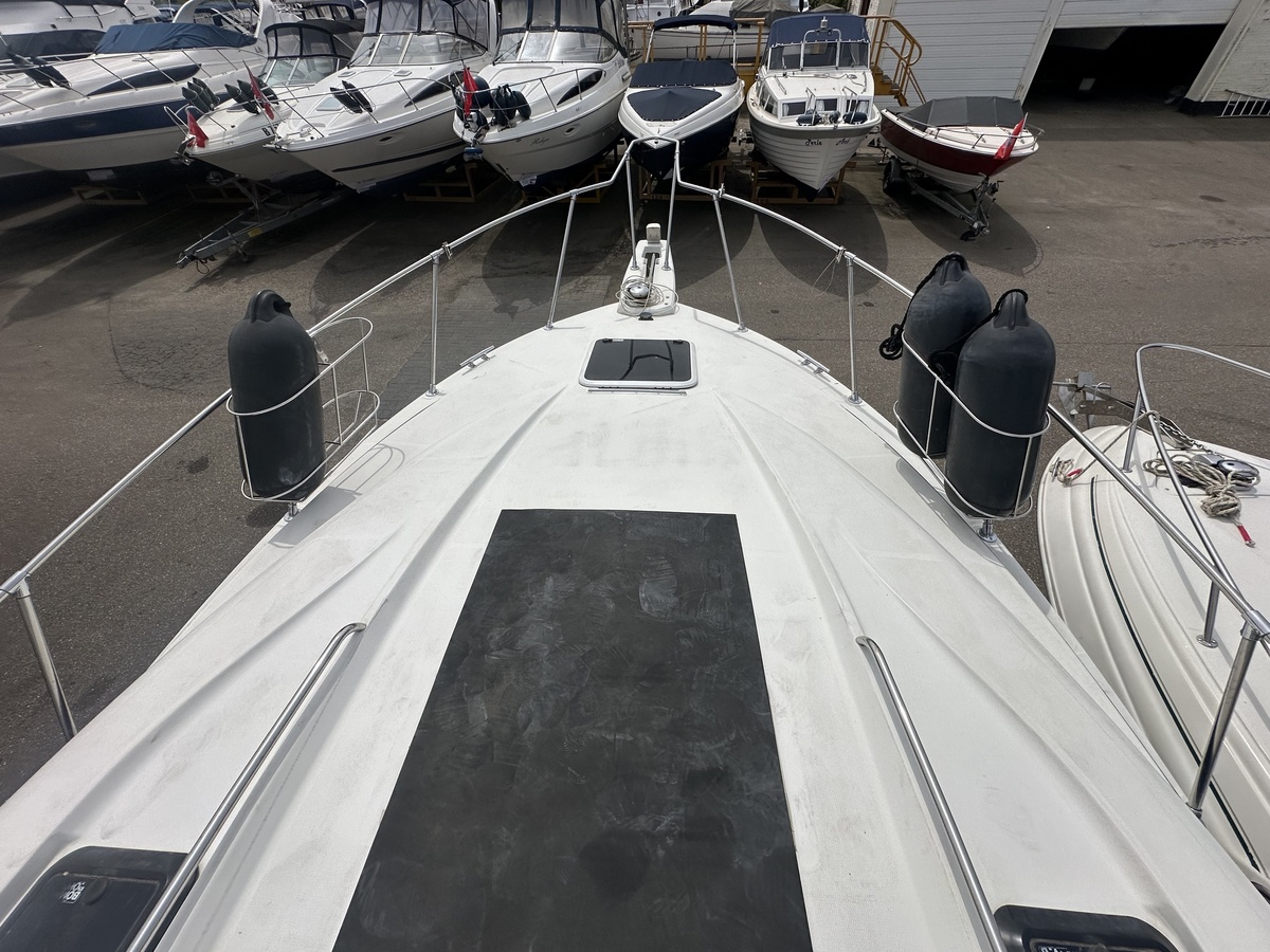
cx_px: 635
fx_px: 514
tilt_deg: -45.6
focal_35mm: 14
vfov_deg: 85.7
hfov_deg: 102.1
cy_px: 476
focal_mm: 2.22
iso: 50
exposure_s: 1/6494
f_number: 2.2
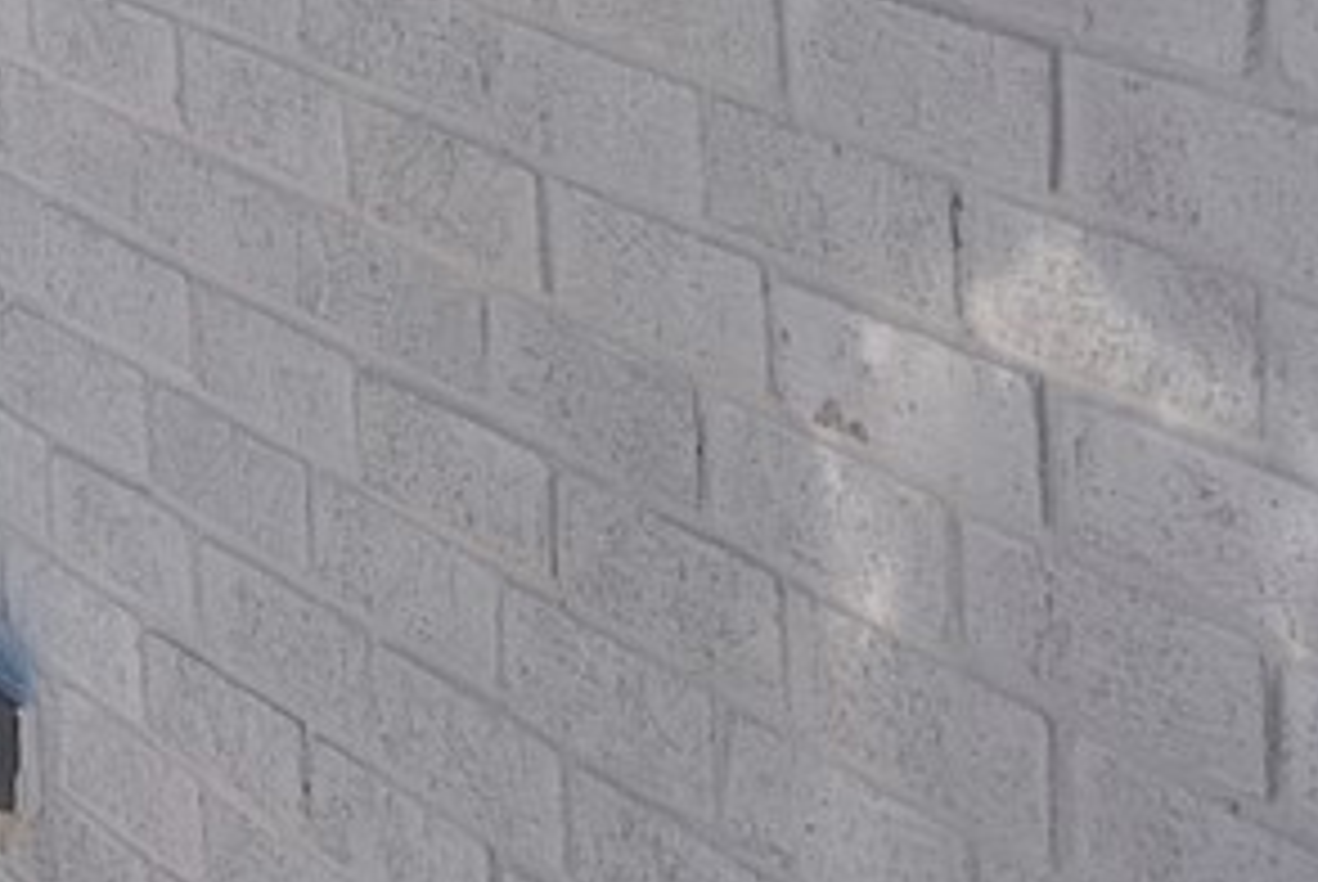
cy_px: -1062
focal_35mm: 164
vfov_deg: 7.9
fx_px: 6010
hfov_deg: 10.2
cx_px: -2231
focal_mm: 24
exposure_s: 1/800
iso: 640
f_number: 9
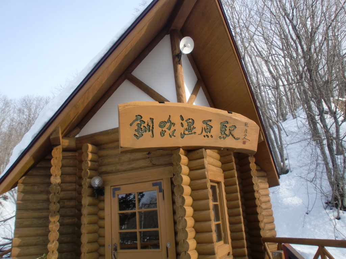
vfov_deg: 49.7
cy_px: 130
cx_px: 173
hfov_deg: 63.4
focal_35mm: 28
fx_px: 280
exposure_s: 1/500
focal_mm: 4.65
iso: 64
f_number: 2.6
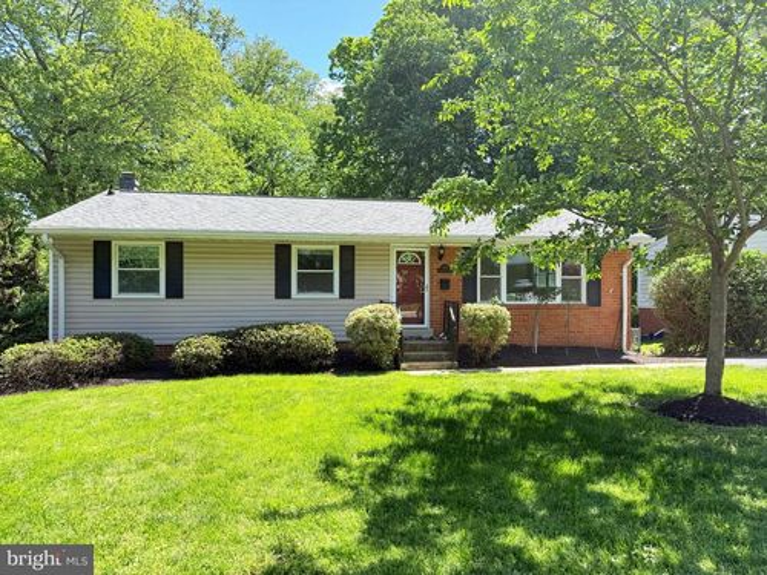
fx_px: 532
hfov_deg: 71.6
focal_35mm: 24
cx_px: 384
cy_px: 288
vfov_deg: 56.8
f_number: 1.78
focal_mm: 6.76
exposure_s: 1/1770
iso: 80
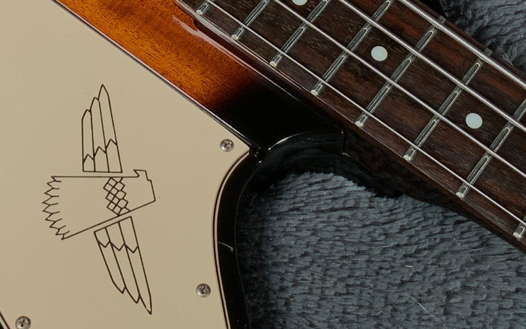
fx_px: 1448
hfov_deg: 20.6
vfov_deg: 12.7
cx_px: 199
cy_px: -57
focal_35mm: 101
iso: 25
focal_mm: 3
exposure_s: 1/156
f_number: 1.8
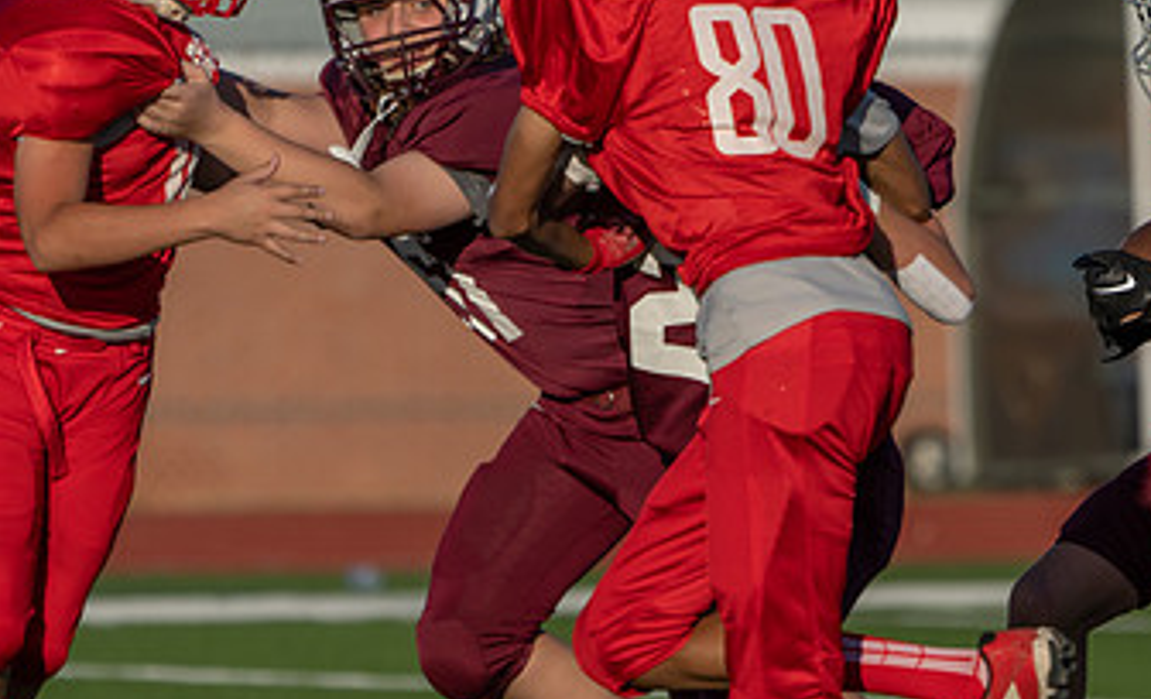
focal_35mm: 681
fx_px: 21192
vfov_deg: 1.9
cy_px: 484
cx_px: 1013
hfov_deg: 3.1
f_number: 5.6
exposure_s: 1/1250
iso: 100
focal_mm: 342
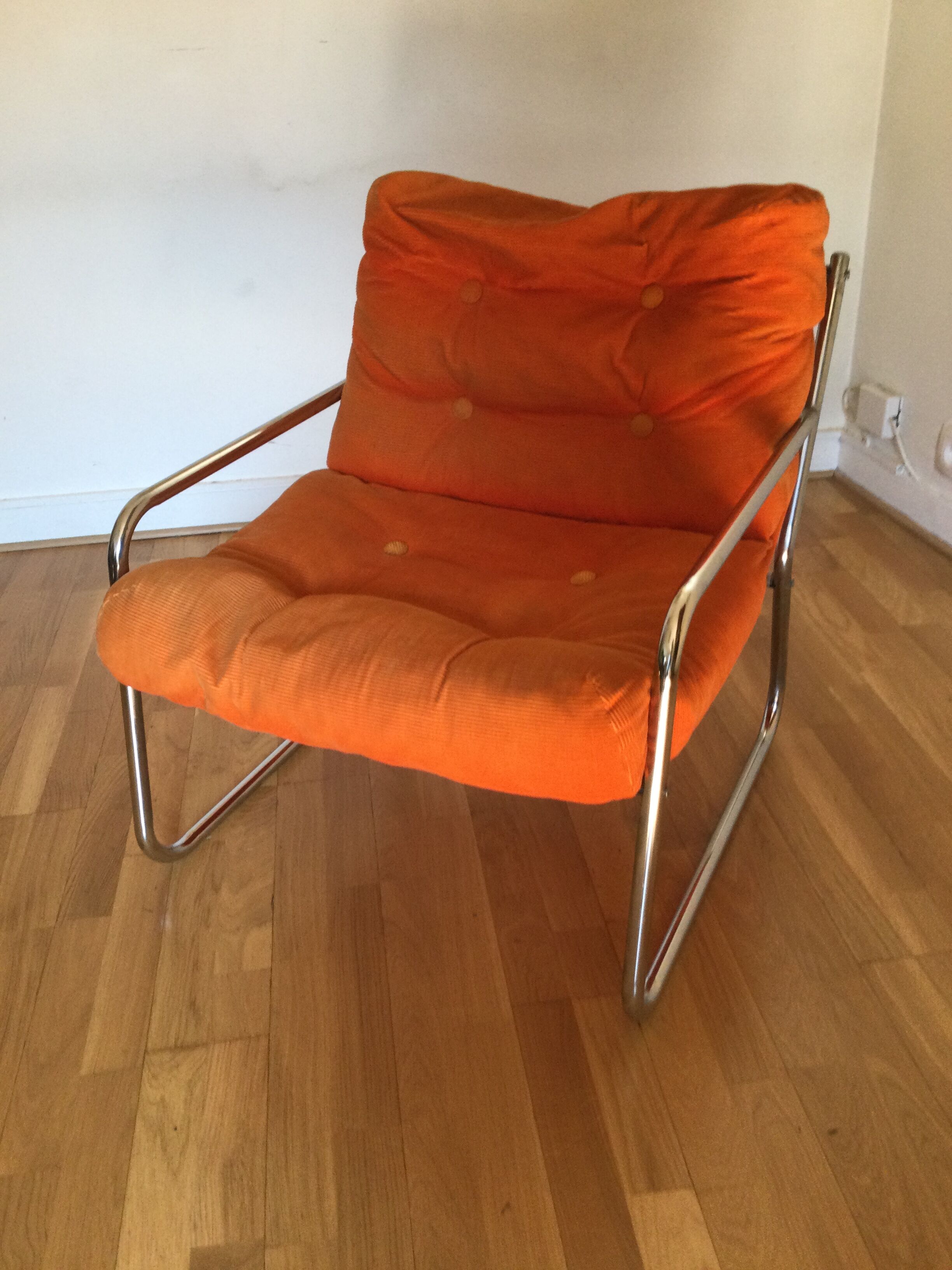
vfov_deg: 58.4
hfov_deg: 45.4
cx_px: 476
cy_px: 635
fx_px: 1137
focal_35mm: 31
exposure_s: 1/33
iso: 32
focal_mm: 3.3
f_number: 2.4
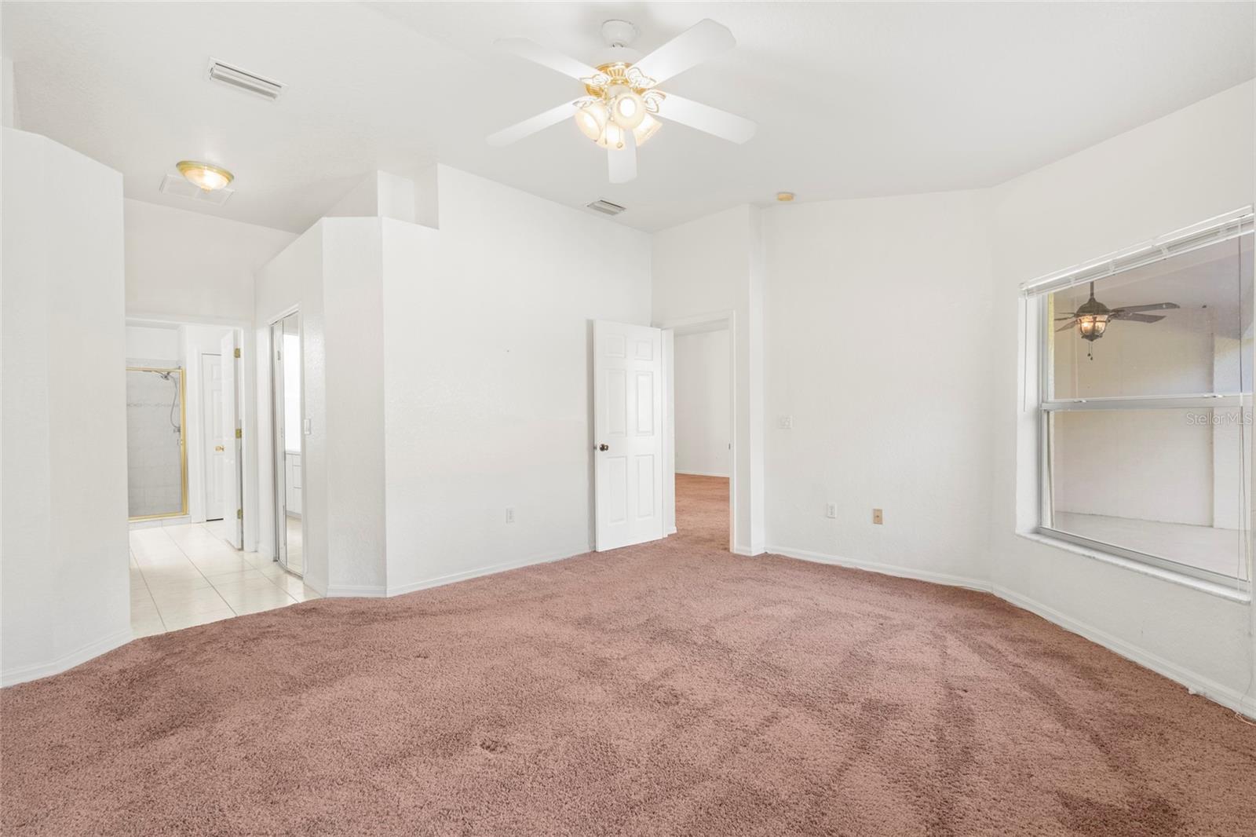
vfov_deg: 73.7
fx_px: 558
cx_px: 628
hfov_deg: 96.7
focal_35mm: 16
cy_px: 418
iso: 100
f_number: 11
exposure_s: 2
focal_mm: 16
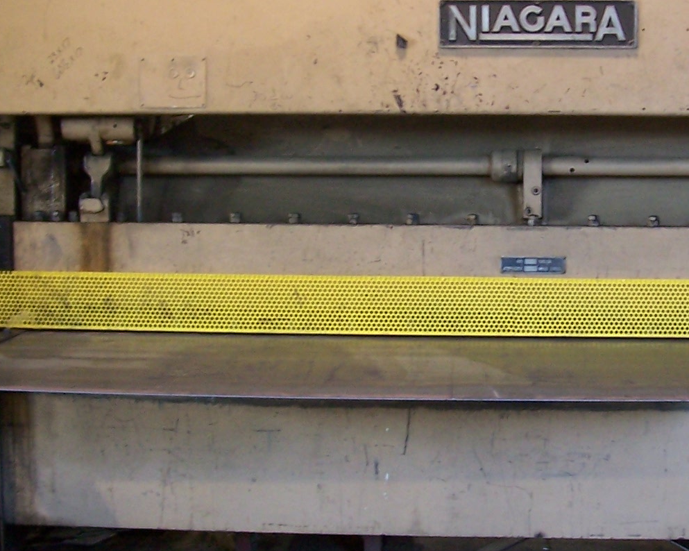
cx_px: 500
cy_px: 255
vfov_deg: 19.9
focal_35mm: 77
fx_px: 1570
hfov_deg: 24.5
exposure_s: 1/30
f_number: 2.7
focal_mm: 5.6
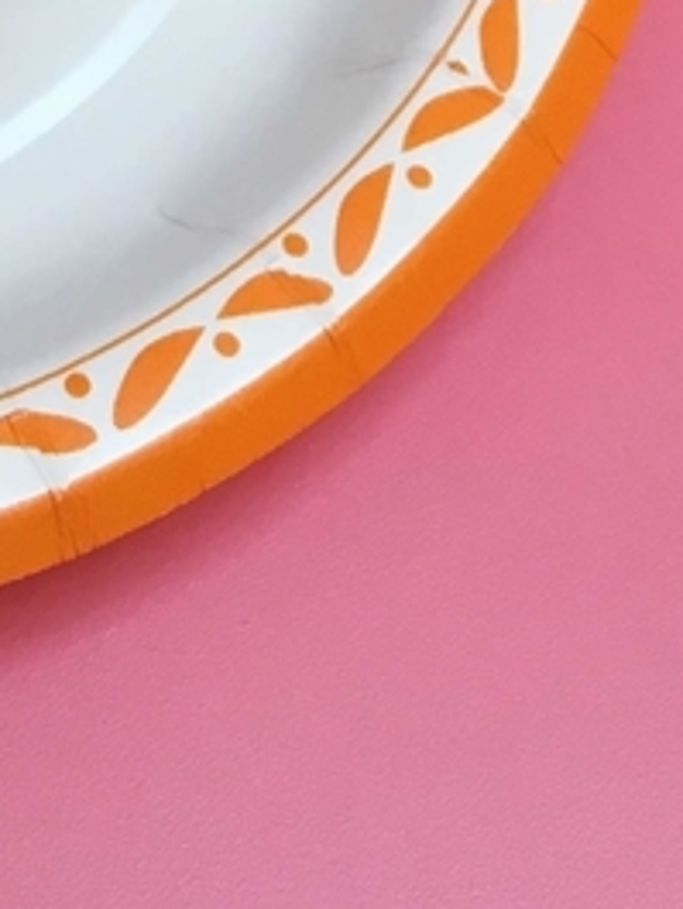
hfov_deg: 12.7
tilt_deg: -46.5
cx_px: -261
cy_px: -604
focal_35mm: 112
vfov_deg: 15.6
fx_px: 2944
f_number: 2.2
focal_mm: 4.15
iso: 25
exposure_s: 1/30
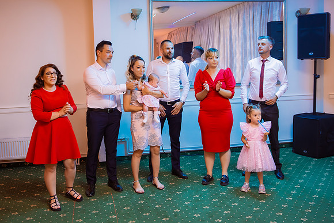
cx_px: 143
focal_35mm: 39
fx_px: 366
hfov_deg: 48.8
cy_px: 95
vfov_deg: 33.8
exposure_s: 1/100
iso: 1000
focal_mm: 31
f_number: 2.8
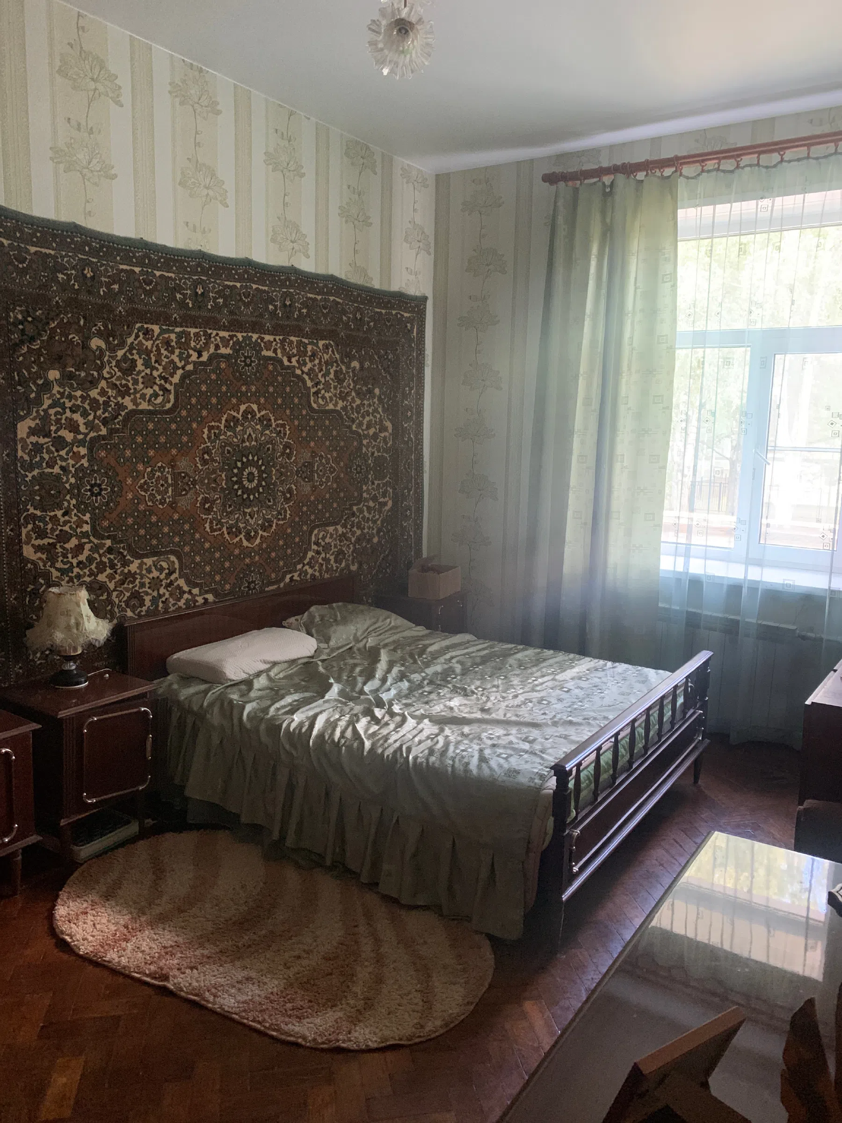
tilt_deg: -7.4
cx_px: 421
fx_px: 843
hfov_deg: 53.1
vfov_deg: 67.3
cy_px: 562
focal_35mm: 26
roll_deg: -1.0
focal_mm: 4.25
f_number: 1.8
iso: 500
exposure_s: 1/30
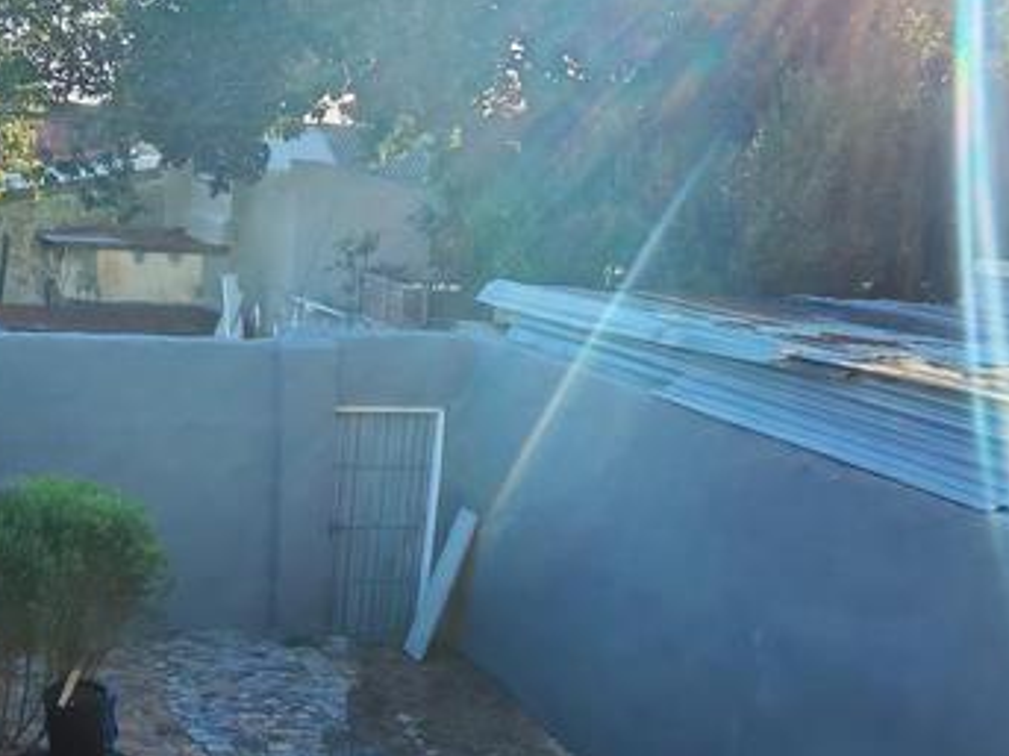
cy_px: 612
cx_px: 379
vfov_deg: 33.3
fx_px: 1224
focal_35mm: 42
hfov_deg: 44.4
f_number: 2.2
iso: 50
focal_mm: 1.96
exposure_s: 1/800
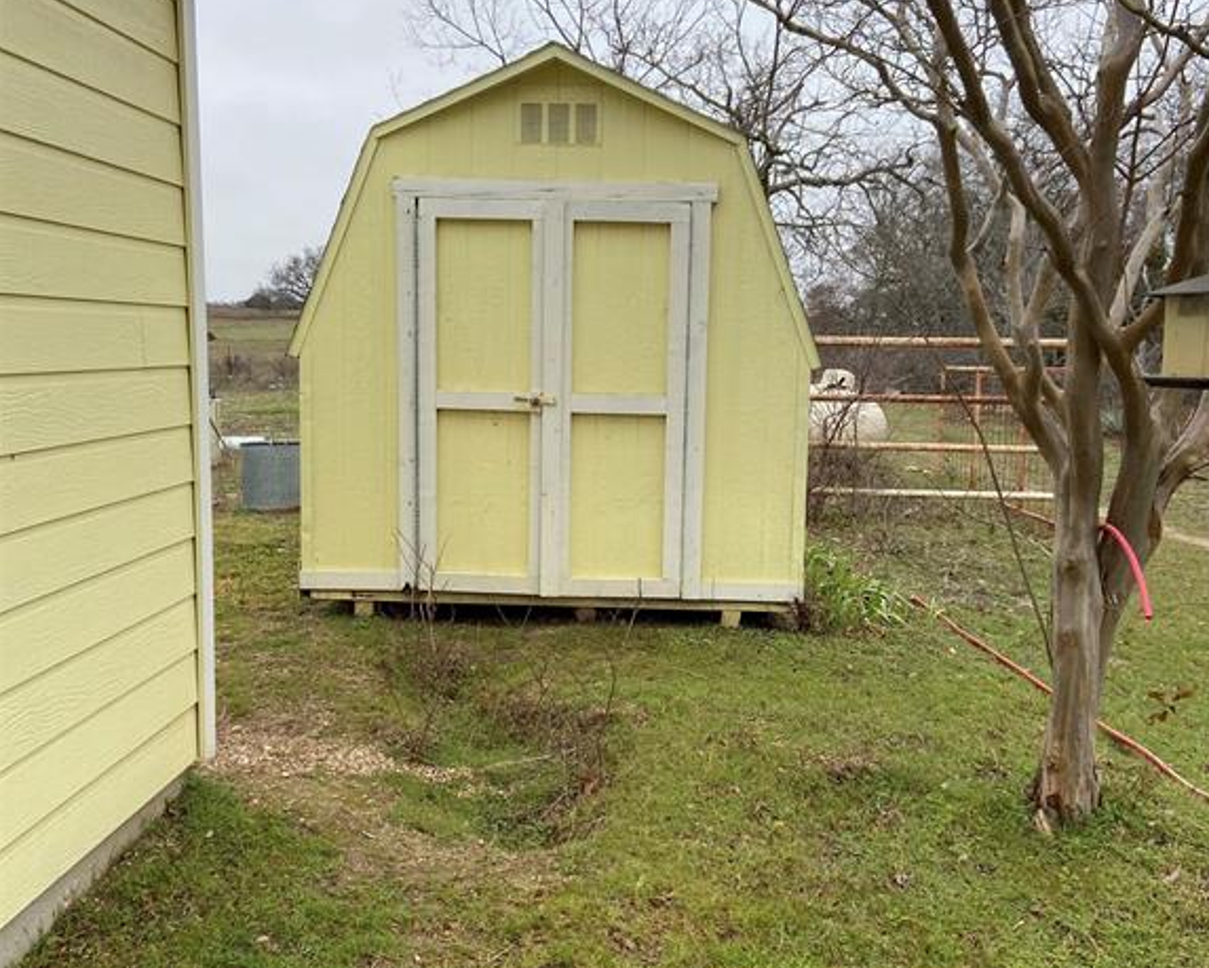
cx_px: 606
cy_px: 493
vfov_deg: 43.4
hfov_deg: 52.8
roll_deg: -0.5
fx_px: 1217
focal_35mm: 34
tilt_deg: -6.0
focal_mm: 4.25
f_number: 1.8
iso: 32
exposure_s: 1/610
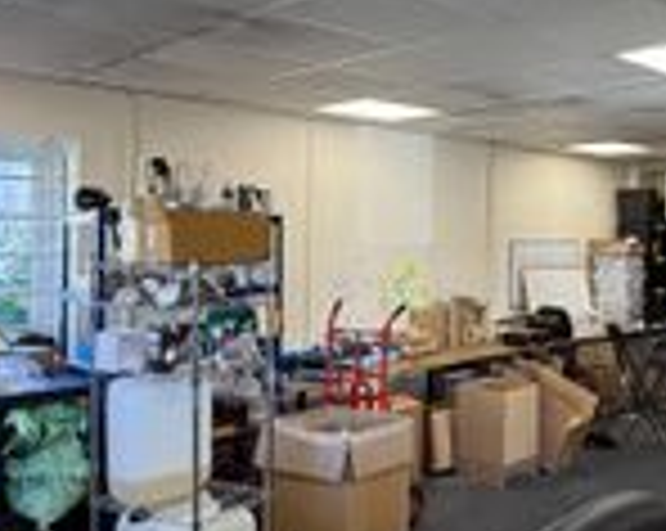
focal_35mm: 37
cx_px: 630
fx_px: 728
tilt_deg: +1.3
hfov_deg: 43.7
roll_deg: -0.7
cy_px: 230
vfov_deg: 40.0
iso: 125
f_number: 2.2
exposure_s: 1/100
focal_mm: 2.22
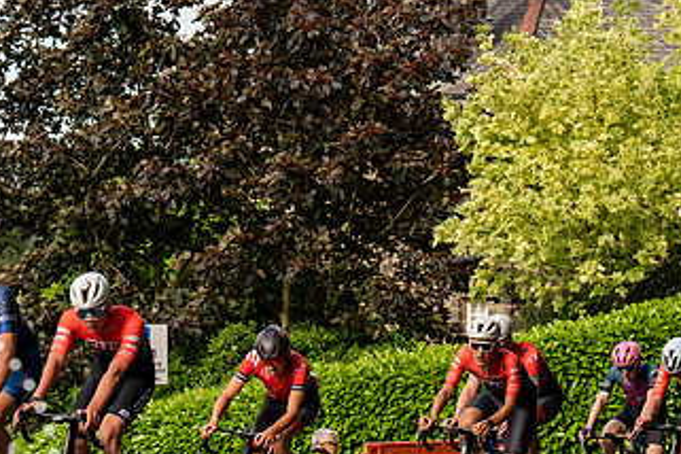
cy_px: 449
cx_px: 98
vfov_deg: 7.3
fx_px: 3537
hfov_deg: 10.9
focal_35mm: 187
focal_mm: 70
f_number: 6.3
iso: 400
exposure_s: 1/640
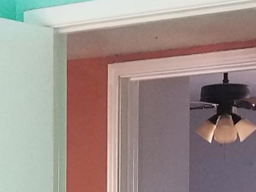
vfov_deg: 9.8
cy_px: 324
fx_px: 1072
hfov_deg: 13.5
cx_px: 49
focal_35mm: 145
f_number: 1.7
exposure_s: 1/60
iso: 160
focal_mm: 4.2
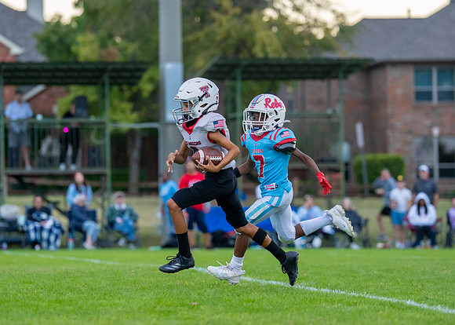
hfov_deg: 9.7
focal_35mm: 208
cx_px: 207
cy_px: 152
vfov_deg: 6.9
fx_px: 2693
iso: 1600
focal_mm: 144
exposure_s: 1/1250
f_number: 2.8
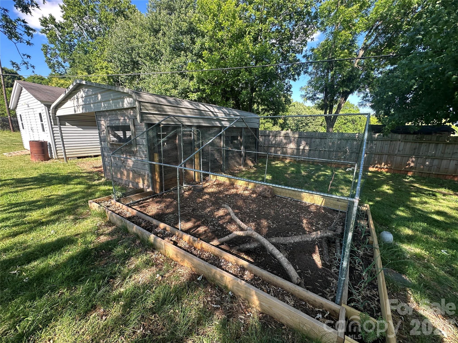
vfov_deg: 85.7
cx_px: 229
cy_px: 172
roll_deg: -0.9
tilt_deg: -14.0
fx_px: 185
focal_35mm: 14
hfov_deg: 102.1
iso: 40
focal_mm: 2.22
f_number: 2.2
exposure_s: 1/165
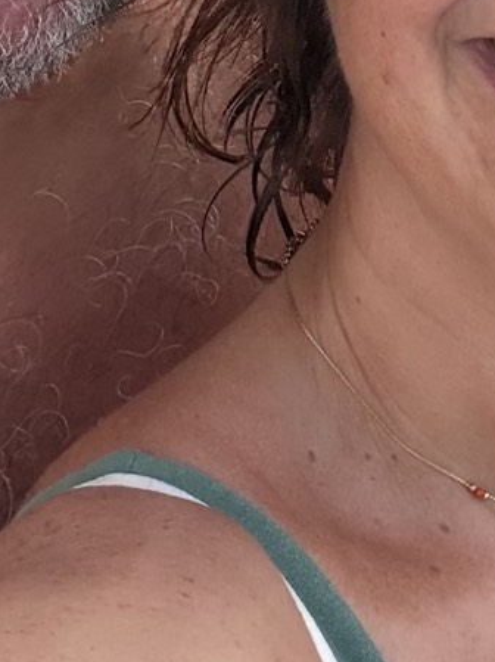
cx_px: 482
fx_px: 2043
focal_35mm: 107
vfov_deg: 16.8
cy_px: -314
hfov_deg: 13.6
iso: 80
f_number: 1.9
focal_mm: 2.69
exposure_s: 1/140
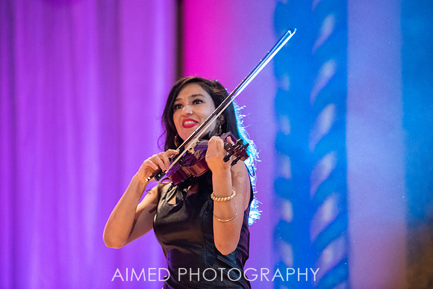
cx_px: 235
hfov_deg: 9.5
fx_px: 2608
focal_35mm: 217
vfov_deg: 6.3
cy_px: 132
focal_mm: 200
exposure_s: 1/200
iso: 2000
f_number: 2.8
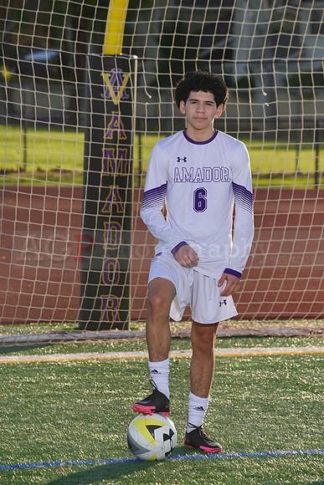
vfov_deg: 9.1
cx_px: 162
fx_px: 3049
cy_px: 242
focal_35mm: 226
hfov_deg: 6.1
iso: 100
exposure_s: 1/200
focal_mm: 226
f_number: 9
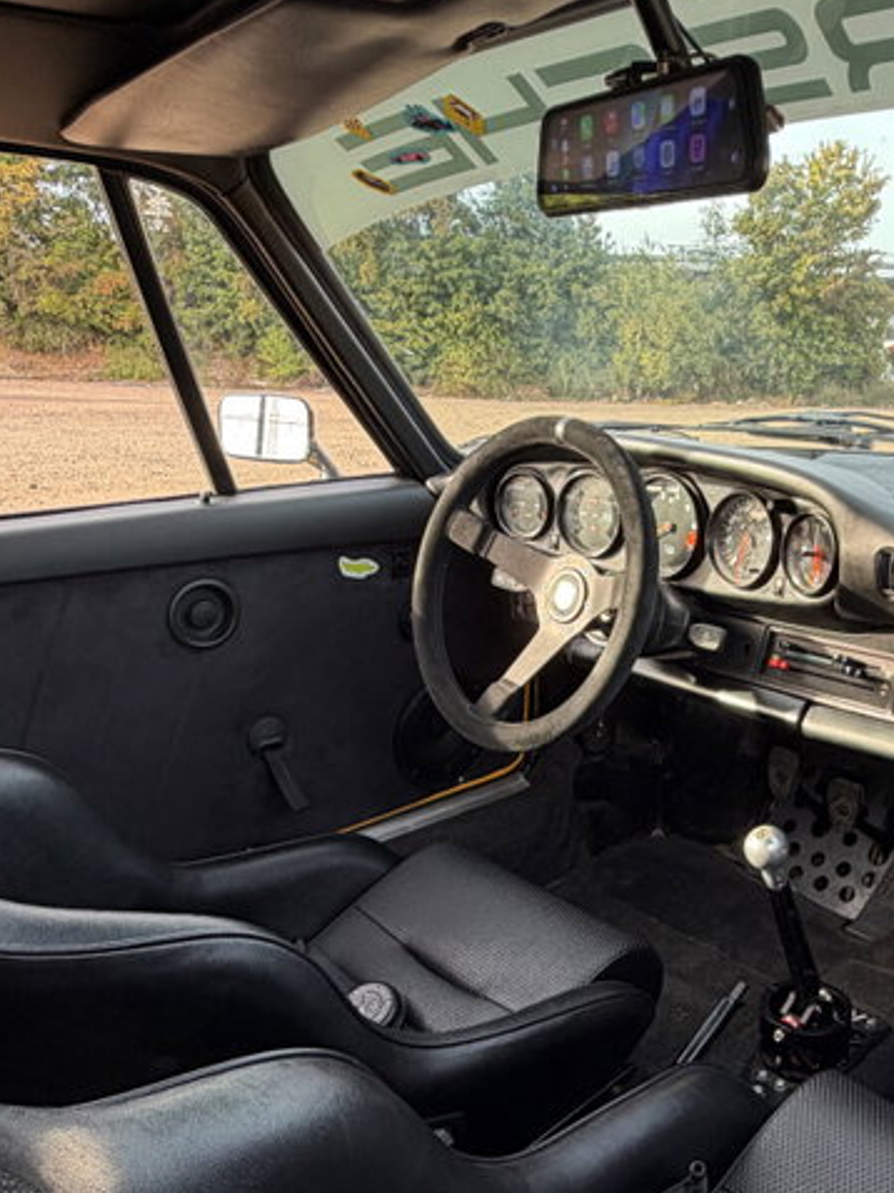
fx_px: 1034
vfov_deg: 59.0
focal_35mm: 30
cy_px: 764
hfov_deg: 45.2
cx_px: 669
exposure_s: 1/121
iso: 64
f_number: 2.2
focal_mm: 2.22
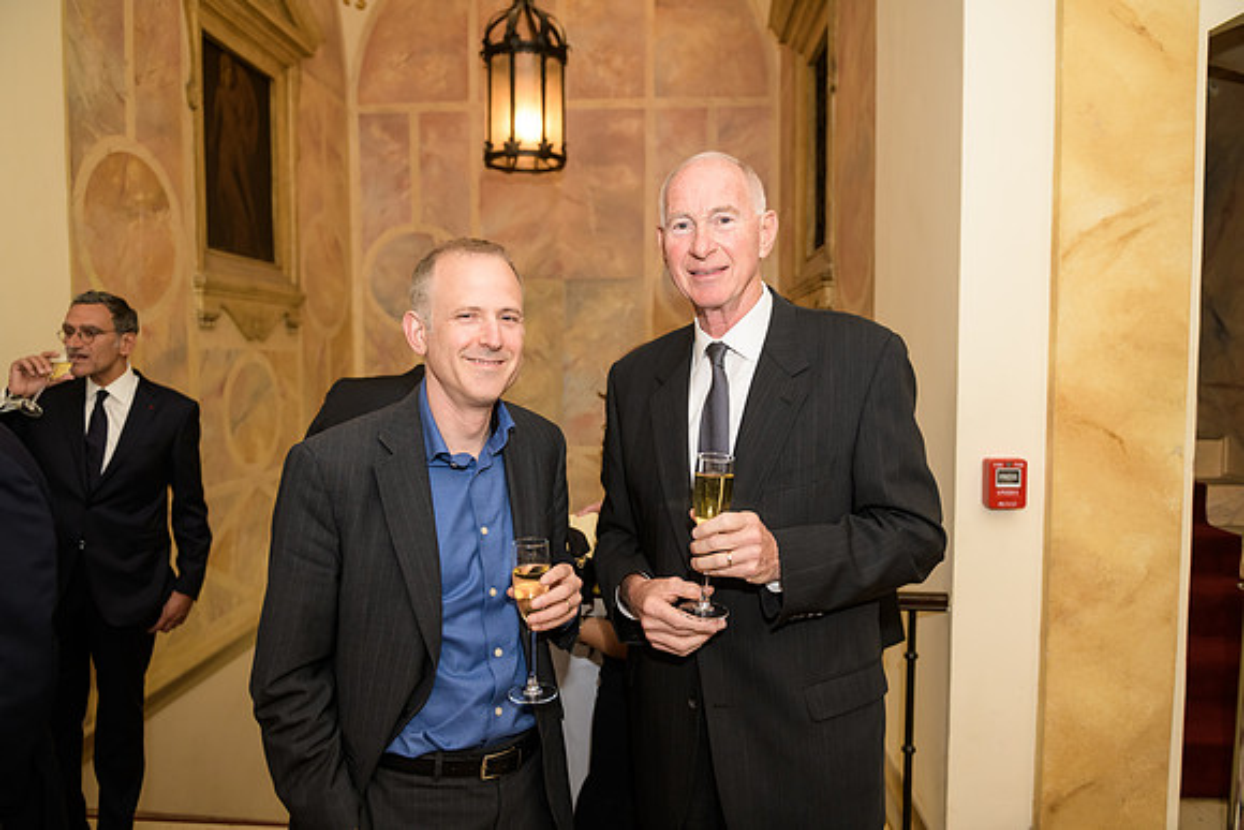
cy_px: 415
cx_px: 622
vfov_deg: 49.6
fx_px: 899
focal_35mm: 26
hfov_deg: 69.4
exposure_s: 1/125
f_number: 3.2
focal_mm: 26
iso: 1000
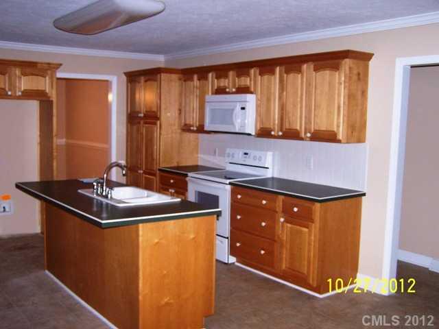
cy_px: 164
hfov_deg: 49.0
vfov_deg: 37.7
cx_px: 220
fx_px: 482
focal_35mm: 38
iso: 140
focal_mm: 6.3
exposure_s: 1/60
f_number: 2.8
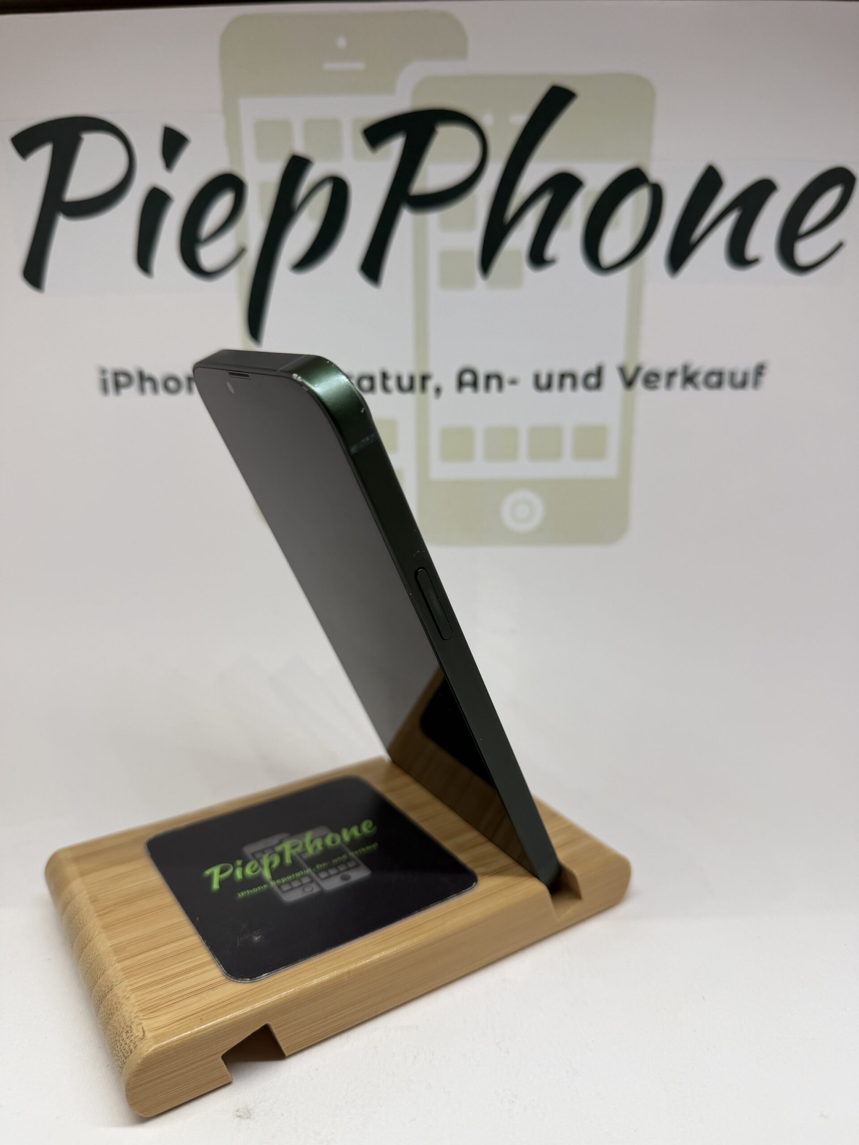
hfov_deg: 56.8
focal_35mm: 24
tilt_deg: -14.9
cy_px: 572
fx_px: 794
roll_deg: +0.2
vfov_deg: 71.6
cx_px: 430
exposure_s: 1/222
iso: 64
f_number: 1.78
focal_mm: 6.76
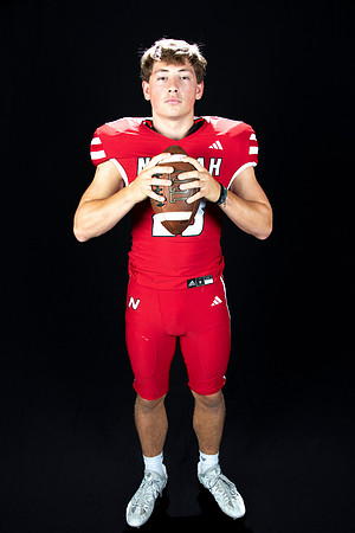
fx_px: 518
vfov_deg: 54.4
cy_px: 266
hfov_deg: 37.9
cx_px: 178
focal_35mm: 35
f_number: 9
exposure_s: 1/160
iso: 320
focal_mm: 35
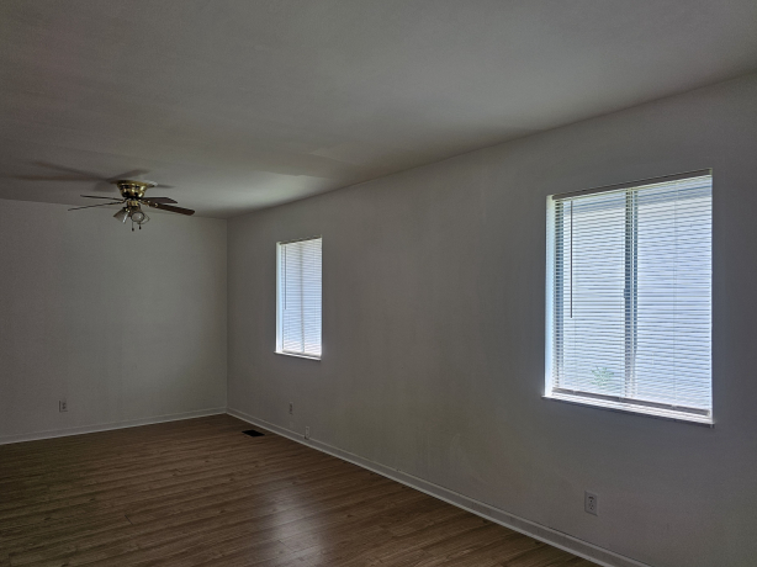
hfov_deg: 69.3
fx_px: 546
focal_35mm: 25
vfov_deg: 54.8
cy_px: 302
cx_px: 351
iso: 100
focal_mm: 6.3
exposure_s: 1/180
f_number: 1.7
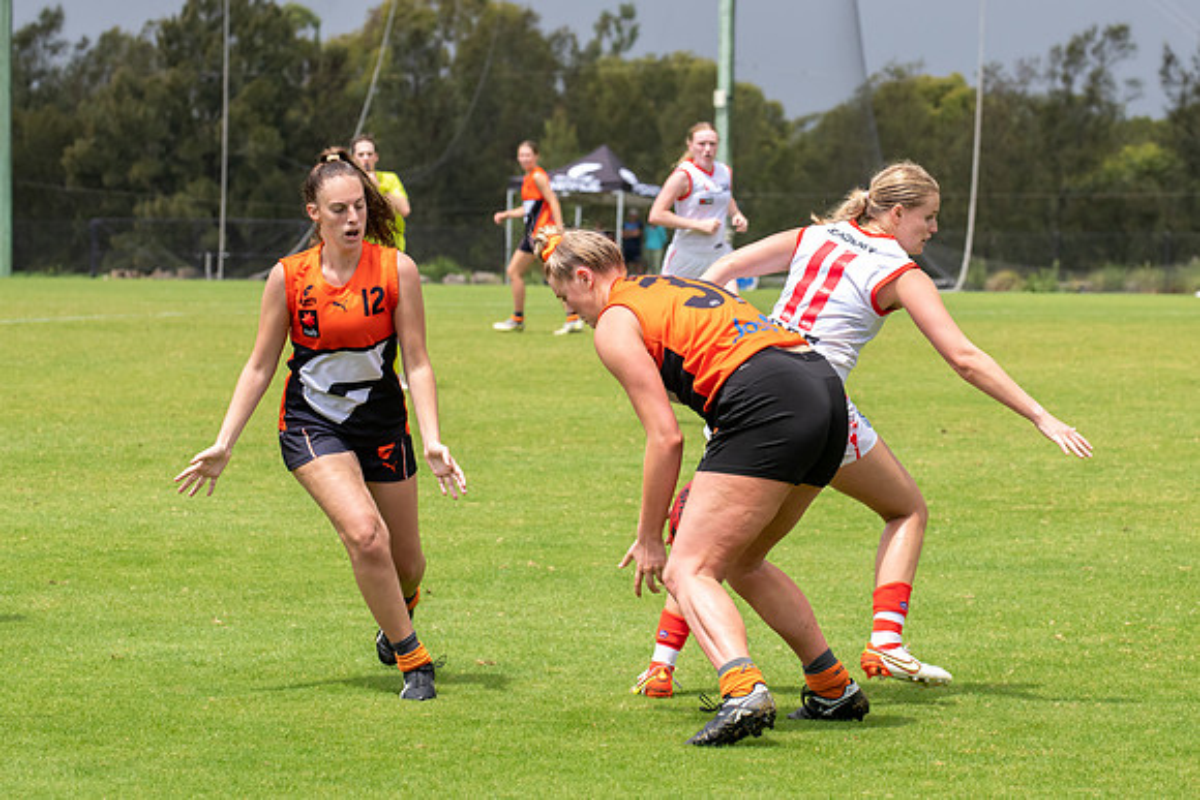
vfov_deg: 7.9
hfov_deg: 11.8
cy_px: 379
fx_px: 5808
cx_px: 610
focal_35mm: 174
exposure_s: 1/1250
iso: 800
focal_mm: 145
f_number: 9
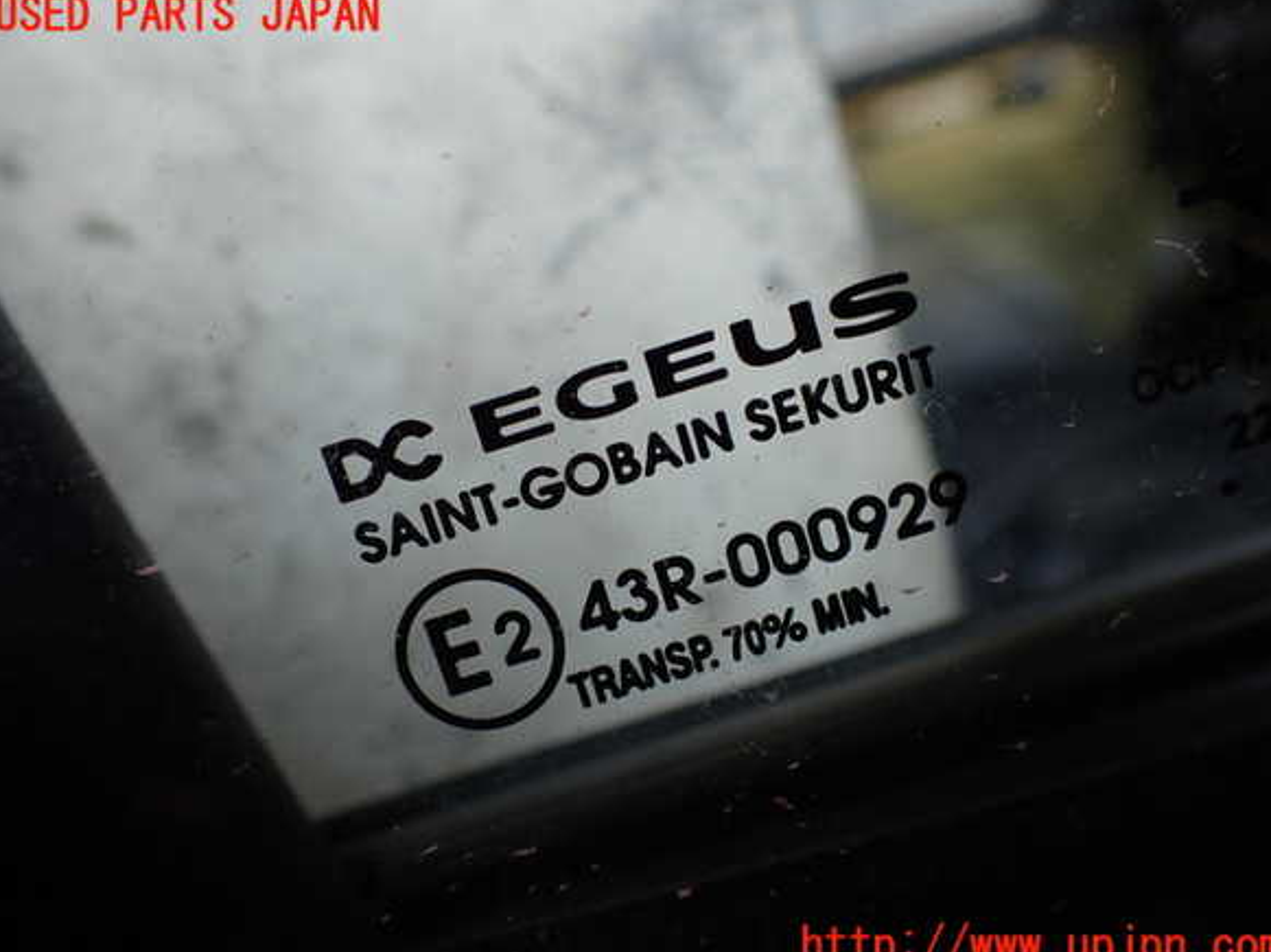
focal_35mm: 31
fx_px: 1138
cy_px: 481
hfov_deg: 58.4
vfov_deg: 45.4
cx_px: 639
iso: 125
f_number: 2.3
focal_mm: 5.4
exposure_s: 1/125
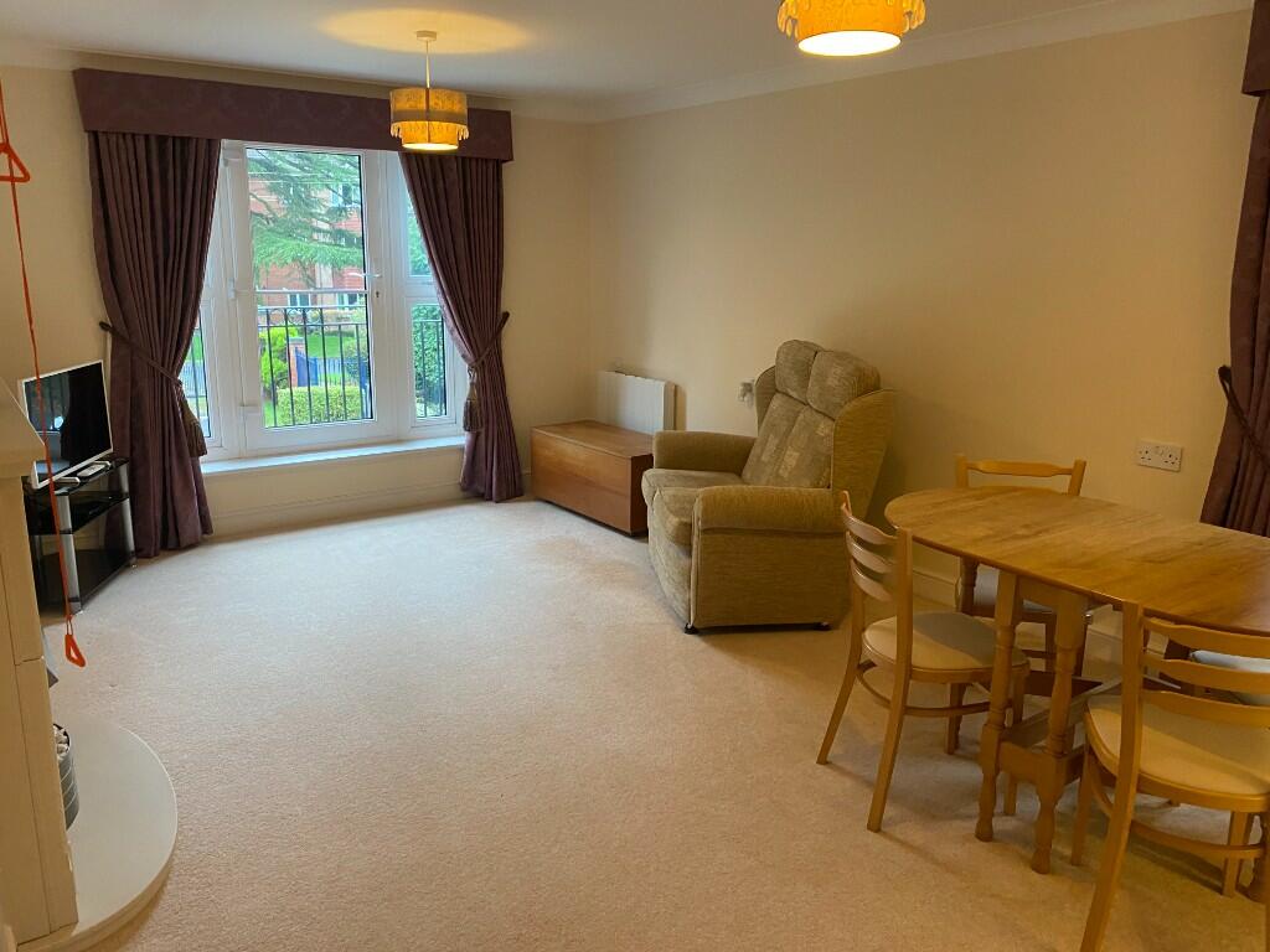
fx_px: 954
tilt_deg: -12.3
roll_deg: -0.6
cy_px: 476
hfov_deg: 67.3
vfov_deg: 53.1
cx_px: 635
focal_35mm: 26
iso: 250
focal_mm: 4.25
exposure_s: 1/50
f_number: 1.8
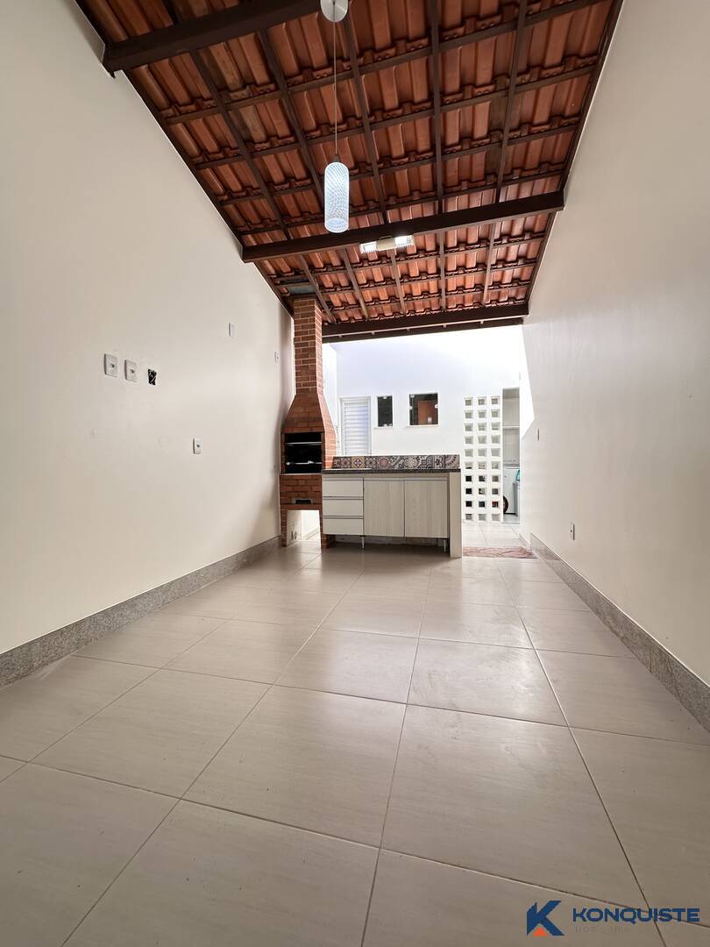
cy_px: 474
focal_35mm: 14
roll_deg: +0.1
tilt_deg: -0.5
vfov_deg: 102.1
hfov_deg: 85.7
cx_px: 355
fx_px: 383
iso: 50
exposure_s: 1/120
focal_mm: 2.22
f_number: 2.2
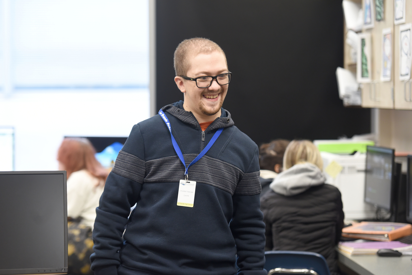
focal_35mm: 105
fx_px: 1202
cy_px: 138
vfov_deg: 13.1
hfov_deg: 19.4
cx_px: 206
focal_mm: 105
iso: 1600
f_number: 2.8
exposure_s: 1/125
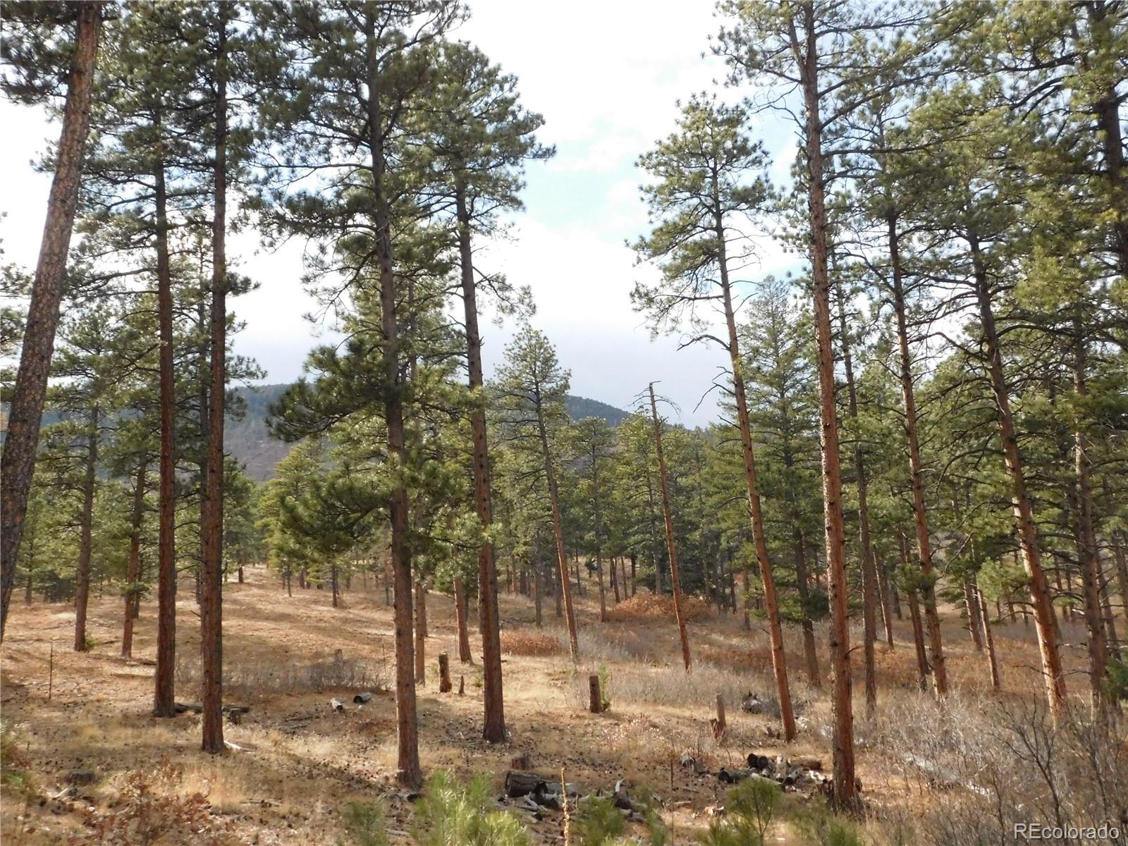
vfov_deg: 46.8
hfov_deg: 60.0
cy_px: 423
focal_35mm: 30
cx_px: 564
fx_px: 978
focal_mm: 5.3
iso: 800
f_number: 6.4
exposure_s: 1/800
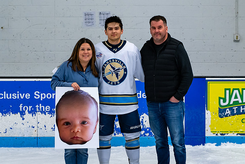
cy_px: 78
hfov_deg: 19.7
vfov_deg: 13.2
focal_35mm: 104
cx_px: 117
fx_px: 707
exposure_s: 1/250
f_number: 4.5
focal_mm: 48
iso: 500
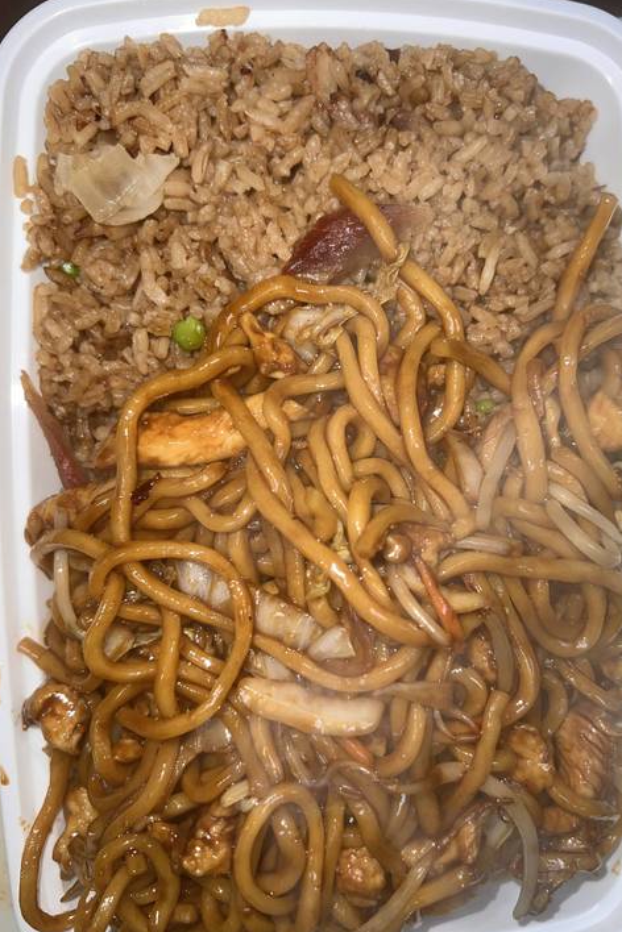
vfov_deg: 65.5
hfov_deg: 46.3
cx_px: 341
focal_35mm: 28
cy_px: 477
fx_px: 726
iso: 32
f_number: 1.5
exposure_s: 1/69
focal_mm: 5.7
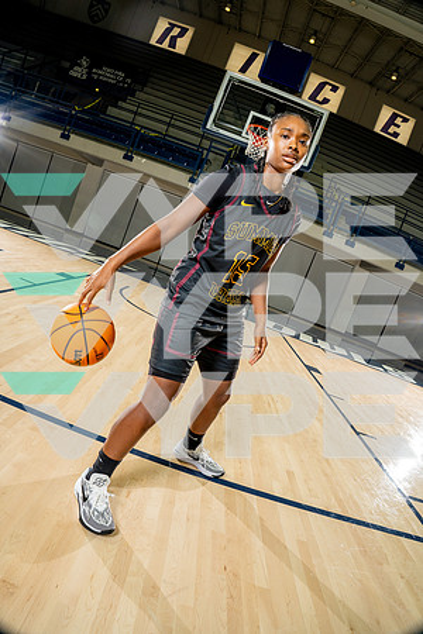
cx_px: 212
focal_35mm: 20
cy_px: 317
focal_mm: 20
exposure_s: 1/250
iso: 640
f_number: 8
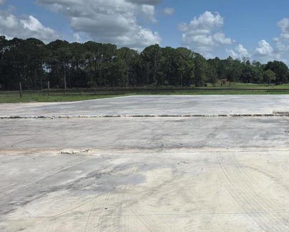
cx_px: 276
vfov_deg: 34.1
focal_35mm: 44
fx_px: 376
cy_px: 126
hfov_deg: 38.2
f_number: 1.7
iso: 50
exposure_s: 1/7944
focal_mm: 6.3
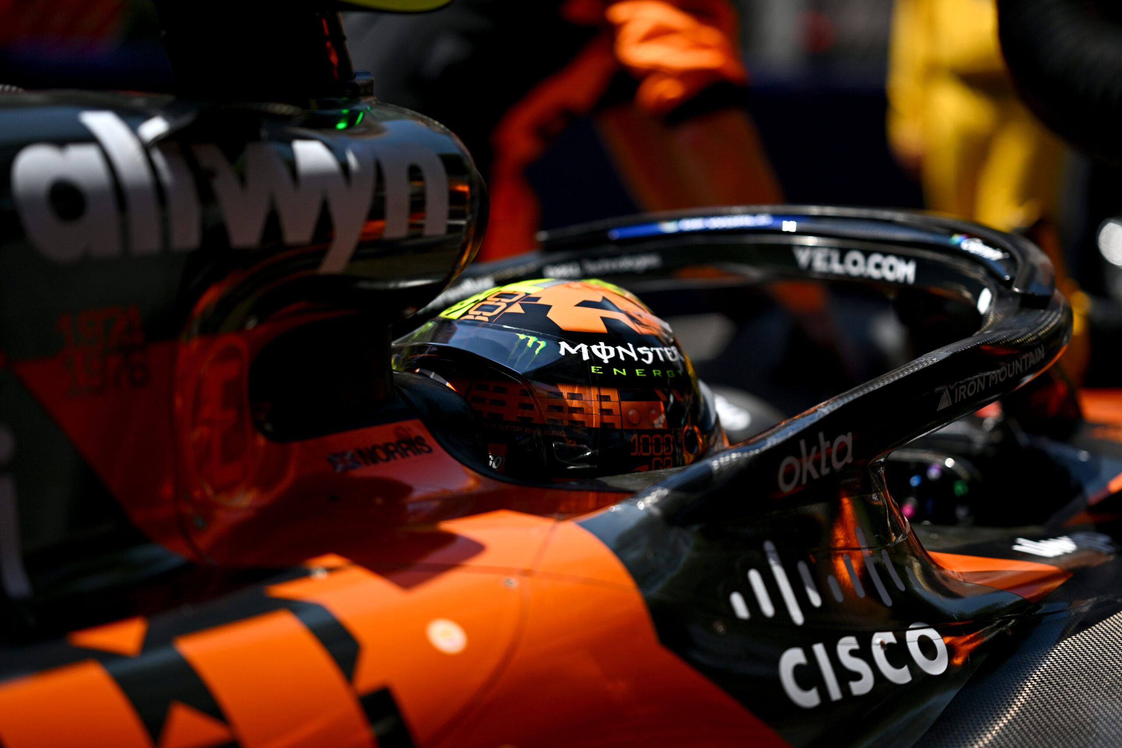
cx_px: 561
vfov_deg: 16.1
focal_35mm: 85
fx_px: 2649
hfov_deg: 23.9
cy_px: 374
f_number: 1.8
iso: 400
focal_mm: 85
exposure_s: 1/20000
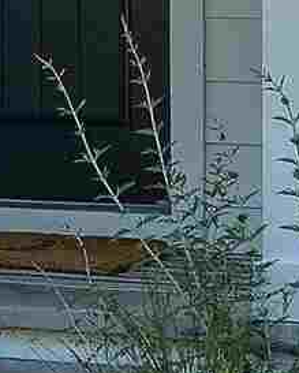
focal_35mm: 353
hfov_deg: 3.9
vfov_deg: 5.4
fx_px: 3901
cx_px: -1192
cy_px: -136
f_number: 8
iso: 100
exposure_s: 1/200
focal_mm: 33.5
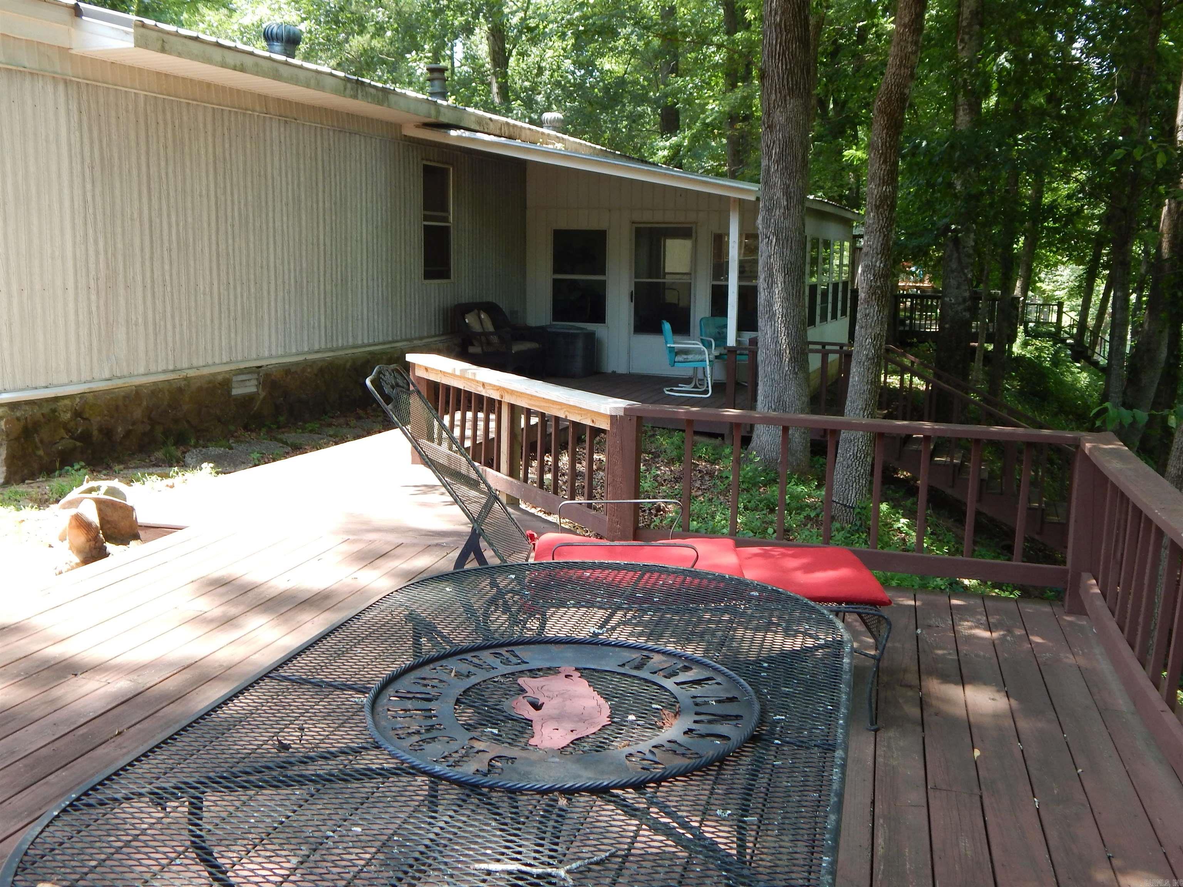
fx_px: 1162
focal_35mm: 34
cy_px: 444
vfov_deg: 41.8
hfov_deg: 54.0
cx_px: 592
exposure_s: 1/100
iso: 125
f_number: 3.3
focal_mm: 6.1
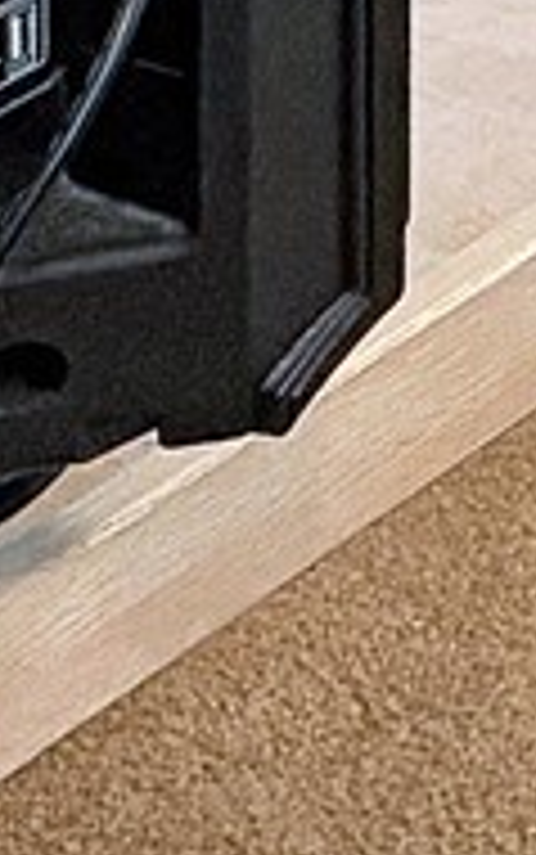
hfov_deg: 4.9
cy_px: -1148
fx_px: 4994
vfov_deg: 8.9
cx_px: 2734
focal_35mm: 214
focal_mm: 6.76
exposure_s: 1/60
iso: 400
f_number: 1.78
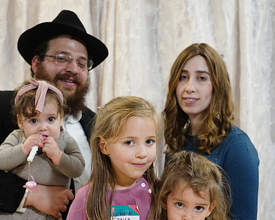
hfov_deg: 27.9
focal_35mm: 68
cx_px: 147
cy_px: 133
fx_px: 554
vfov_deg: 22.5
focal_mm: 49
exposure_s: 1/100
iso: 2000
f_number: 4.5
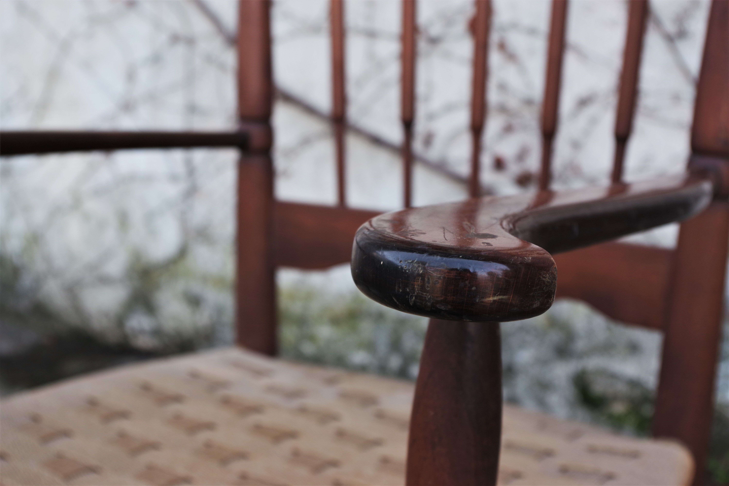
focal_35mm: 52
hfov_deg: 38.2
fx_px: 1053
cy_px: 243
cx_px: 364
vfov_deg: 26.0
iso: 200
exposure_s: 1/125
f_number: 5.6
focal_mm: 35
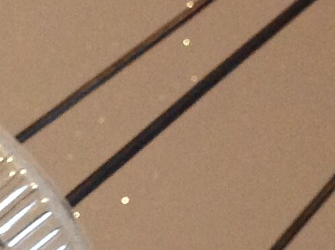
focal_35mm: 181
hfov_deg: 10.4
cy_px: 474
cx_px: -234
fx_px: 1749
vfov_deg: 7.9
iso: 250
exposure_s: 1/15
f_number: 2.4
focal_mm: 4.28
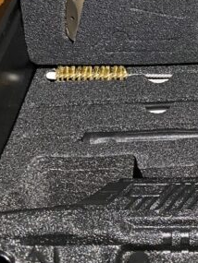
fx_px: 556
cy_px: -13
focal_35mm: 73
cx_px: 243
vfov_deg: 25.1
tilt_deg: -30.8
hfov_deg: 19.0
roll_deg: +0.1
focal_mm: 4.25
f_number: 1.8
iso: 640
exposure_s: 1/30
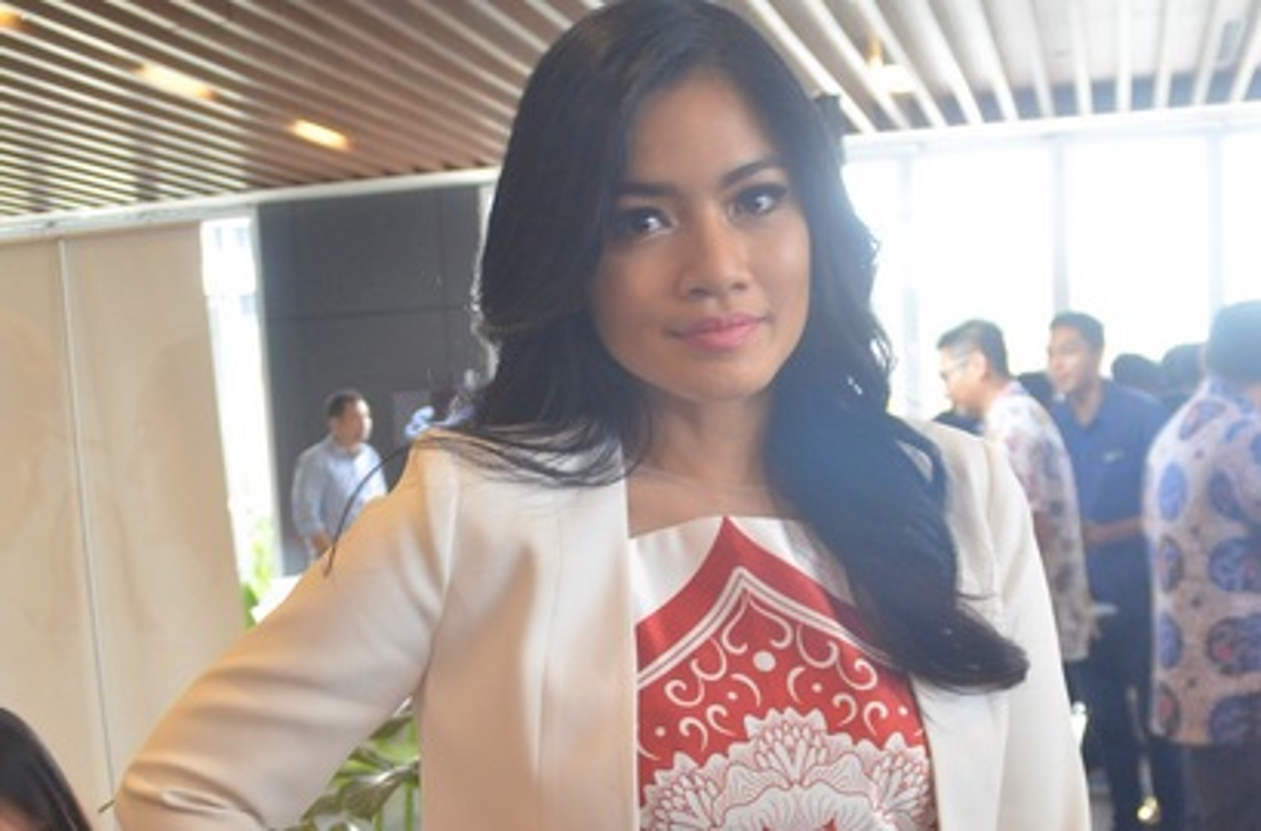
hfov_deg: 51.5
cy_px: 416
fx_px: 1309
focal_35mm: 38
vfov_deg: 35.2
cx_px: 630
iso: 1600
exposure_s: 1/125
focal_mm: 25
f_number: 3.8
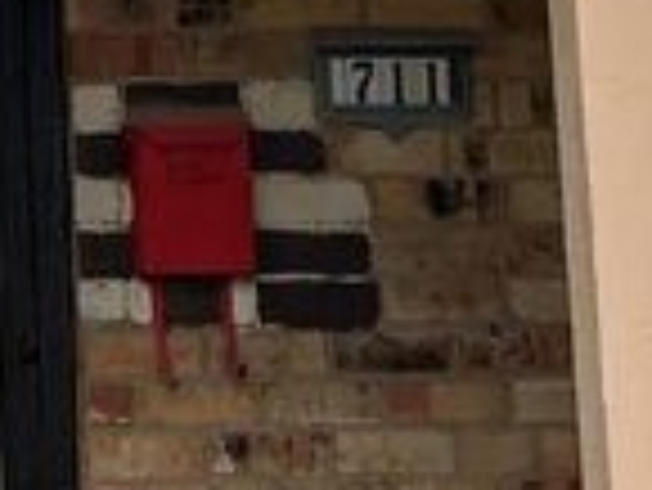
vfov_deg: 7.5
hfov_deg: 10.5
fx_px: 3450
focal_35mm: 183
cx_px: -265
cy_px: -715
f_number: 1.5
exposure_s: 1/846
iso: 50
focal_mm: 5.7
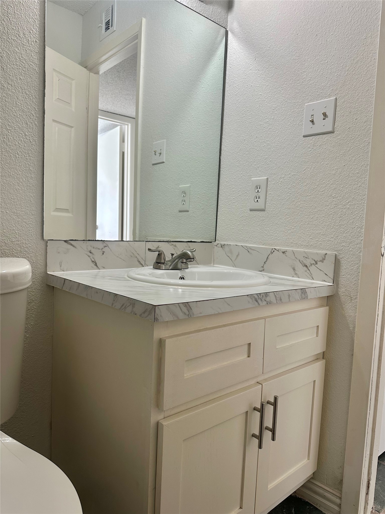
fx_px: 356
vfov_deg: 71.6
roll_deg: -3.1
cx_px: 192
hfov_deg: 56.8
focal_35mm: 24
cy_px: 257
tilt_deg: -4.3
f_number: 1.78
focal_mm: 6.86
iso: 125
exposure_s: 1/60
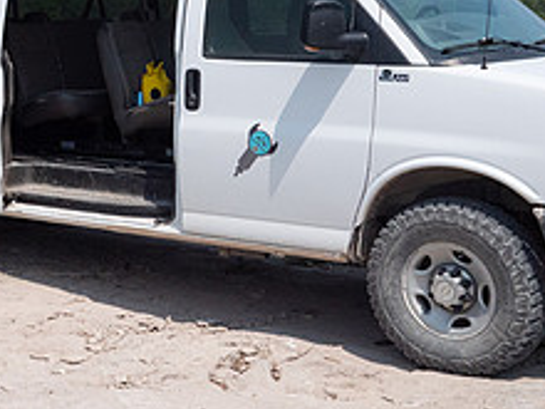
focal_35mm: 79
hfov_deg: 23.6
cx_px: -7
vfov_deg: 18.4
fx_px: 1244
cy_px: 47
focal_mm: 15
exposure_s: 1/3200
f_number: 5
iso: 640
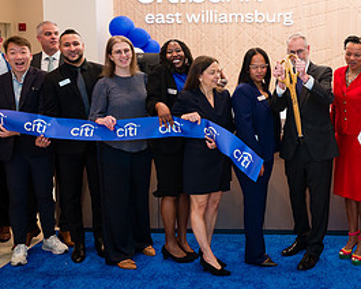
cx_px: 309
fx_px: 534
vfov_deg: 29.9
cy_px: 87
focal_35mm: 50
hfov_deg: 35.6
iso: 800
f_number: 4
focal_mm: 24
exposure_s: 1/200
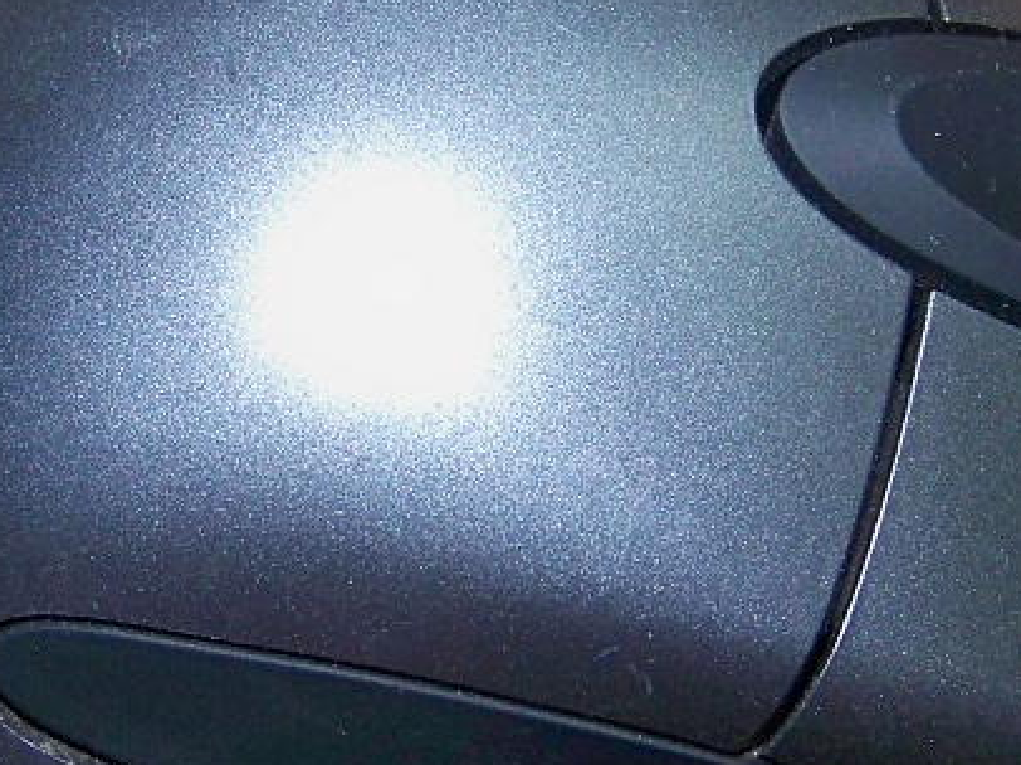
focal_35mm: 89
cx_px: 542
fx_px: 2624
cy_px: 399
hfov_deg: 22.0
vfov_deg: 16.6
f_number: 2.8
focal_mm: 5.85
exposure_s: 1/30
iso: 200
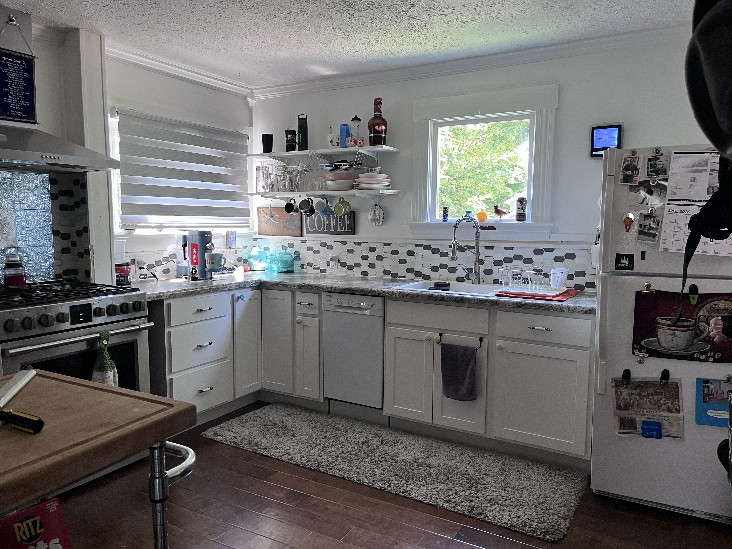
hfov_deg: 67.3
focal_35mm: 26
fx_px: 550
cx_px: 366
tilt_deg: -6.3
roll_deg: -0.4
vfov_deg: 53.1
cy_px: 274
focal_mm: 5.1
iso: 160
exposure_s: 1/60
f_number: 1.6
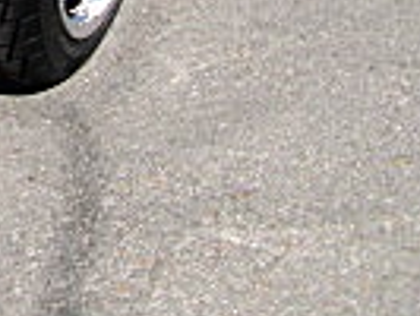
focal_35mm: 173
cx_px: -388
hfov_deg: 10.6
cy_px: -357
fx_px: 2101
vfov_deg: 8.1
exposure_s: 1/800
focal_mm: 6.3
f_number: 2.8
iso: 50
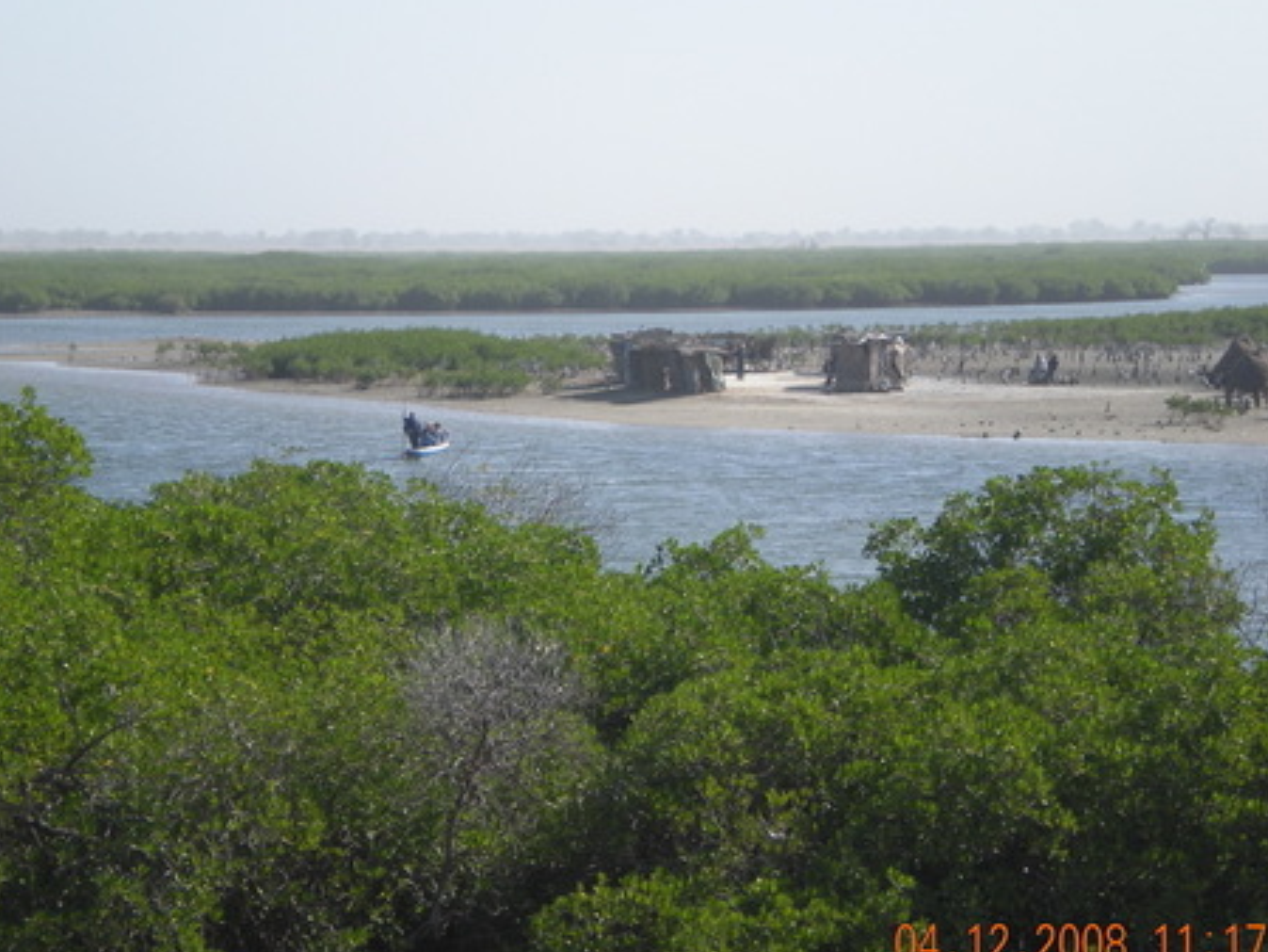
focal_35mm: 137
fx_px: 5020
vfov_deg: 10.8
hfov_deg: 14.4
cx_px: 602
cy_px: 490
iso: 64
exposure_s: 1/225
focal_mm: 18.9
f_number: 5.9
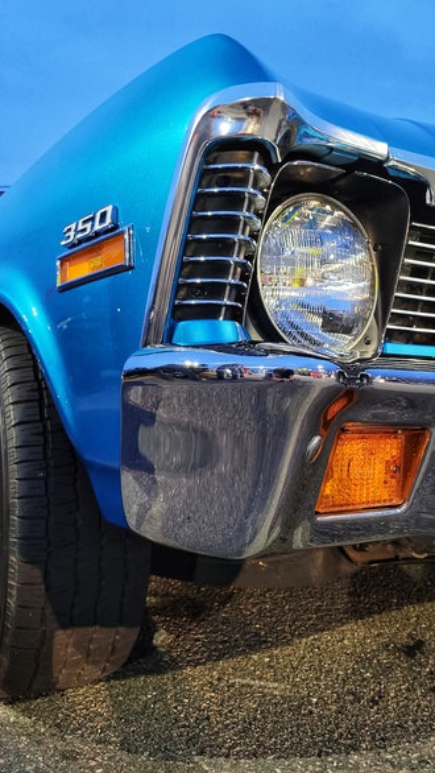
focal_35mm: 29
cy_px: 385
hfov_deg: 39.8
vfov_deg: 66.1
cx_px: 152
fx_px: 594
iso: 640
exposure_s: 1/24
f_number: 1.8
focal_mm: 5.4
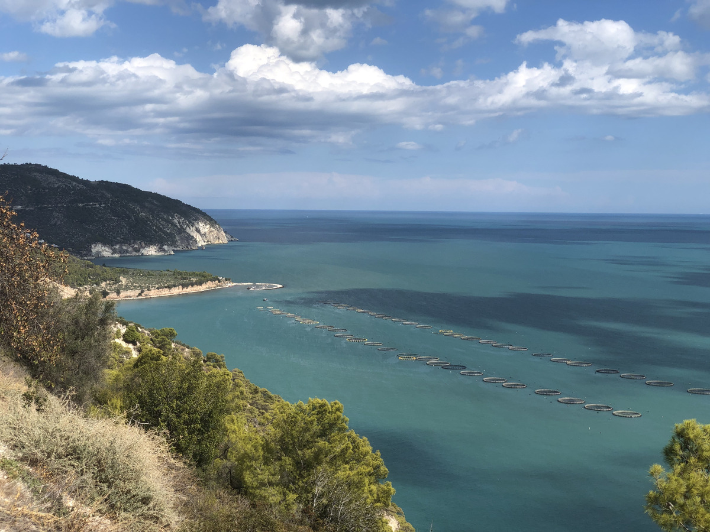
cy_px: 266
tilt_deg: -3.6
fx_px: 1067
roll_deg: +0.6
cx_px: 355
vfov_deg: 28.0
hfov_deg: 36.8
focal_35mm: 52
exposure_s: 1/1548
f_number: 2.4
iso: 16
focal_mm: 6
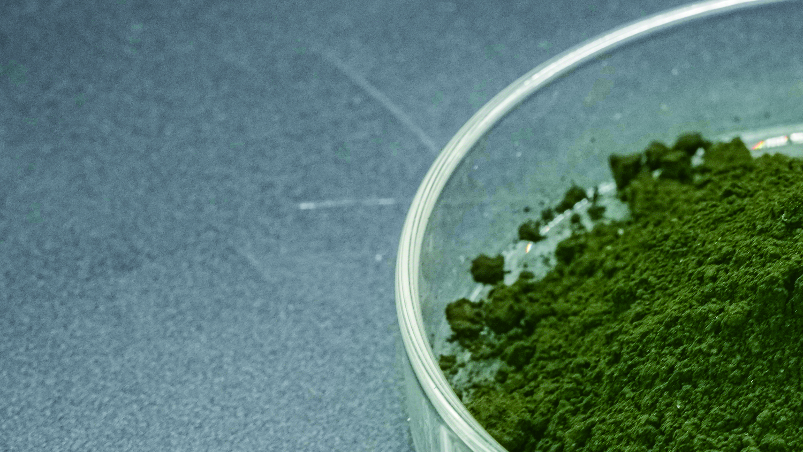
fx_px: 3194
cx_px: 896
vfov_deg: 8.1
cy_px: 320
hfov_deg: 14.0
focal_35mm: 150
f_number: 9
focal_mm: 50
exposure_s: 1/8
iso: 800
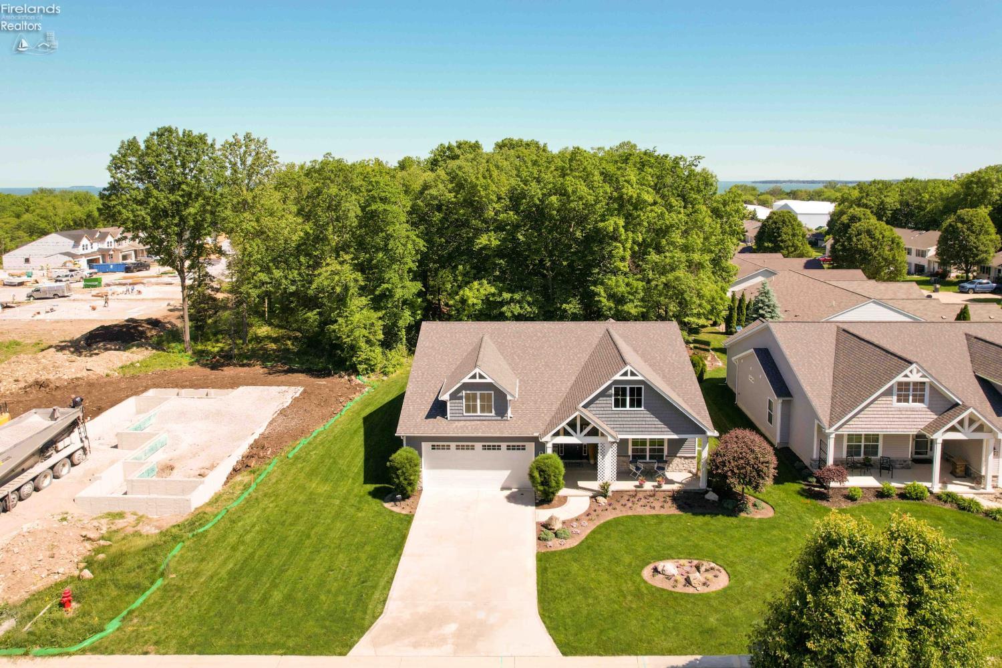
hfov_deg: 78.6
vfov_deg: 57.2
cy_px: 334
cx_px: 501
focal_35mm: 22
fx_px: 612
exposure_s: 1/1600
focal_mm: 8.38
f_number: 2.8
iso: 120
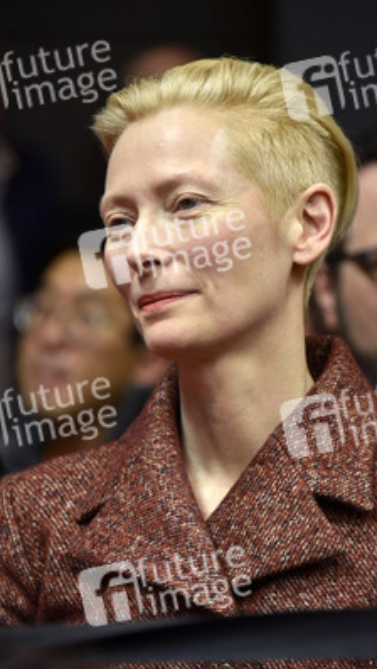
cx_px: 214
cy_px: 334
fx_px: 5603
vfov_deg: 6.8
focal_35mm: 316
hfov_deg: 3.9
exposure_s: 1/125
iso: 1000
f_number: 5.6
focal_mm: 300
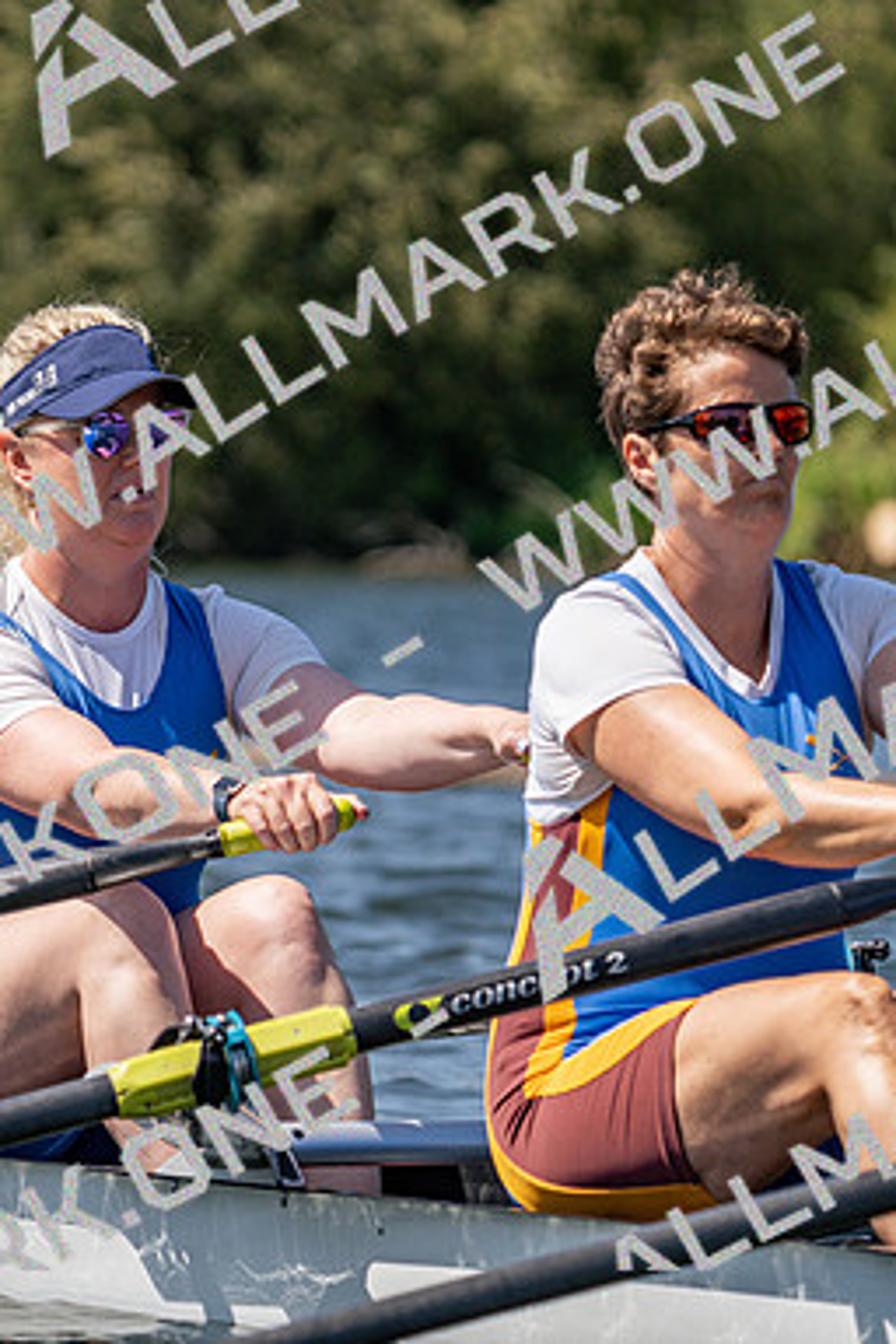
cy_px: 670
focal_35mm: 370
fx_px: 13812
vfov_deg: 5.6
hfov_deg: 3.7
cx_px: 224
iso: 250
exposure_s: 1/2000
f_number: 5.6
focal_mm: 245
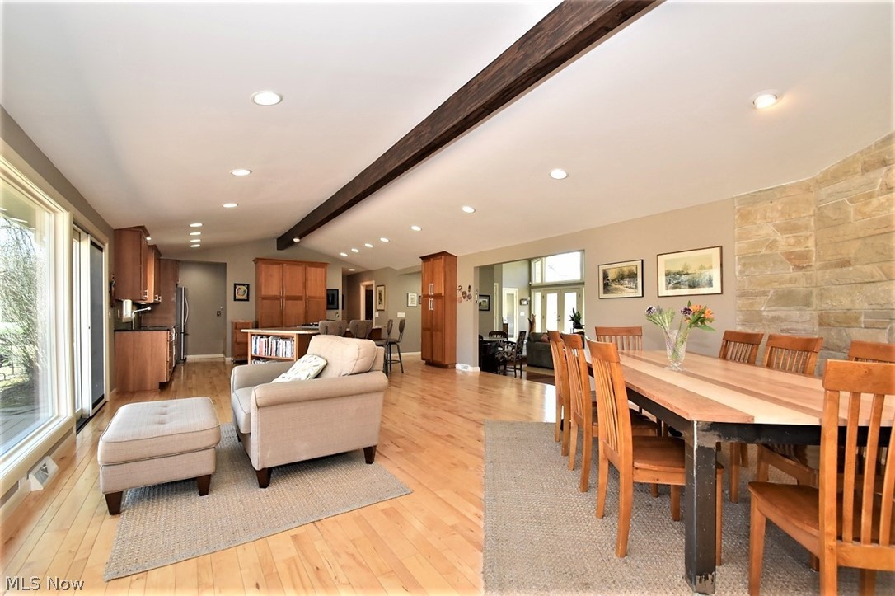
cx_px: 448
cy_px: 298
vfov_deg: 77.3
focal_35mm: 15
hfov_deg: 100.4
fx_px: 373
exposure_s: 1/60
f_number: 13
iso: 800
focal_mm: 10
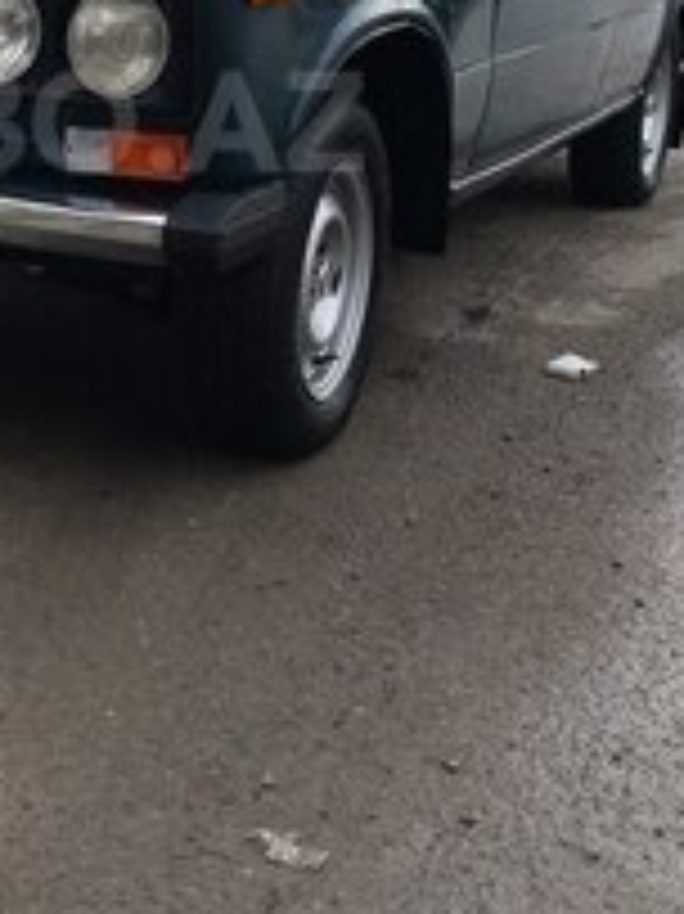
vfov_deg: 28.5
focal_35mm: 66
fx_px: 1741
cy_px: 122
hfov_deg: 21.5
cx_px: 18
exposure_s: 1/184
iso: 40
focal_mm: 3.7
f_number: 1.9
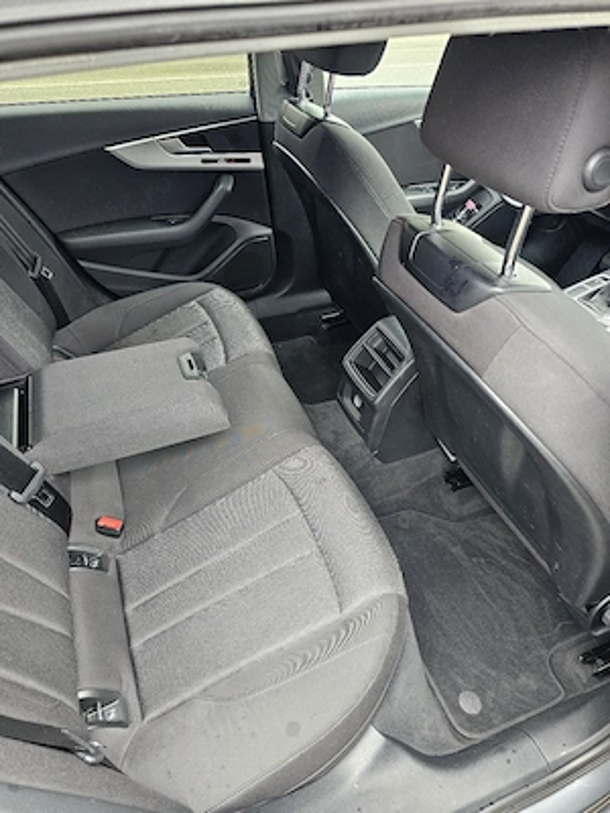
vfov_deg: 73.9
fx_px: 540
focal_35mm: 23
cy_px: 406
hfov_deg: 58.9
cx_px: 305
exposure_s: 1/120
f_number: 1.7
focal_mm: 6.3
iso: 640
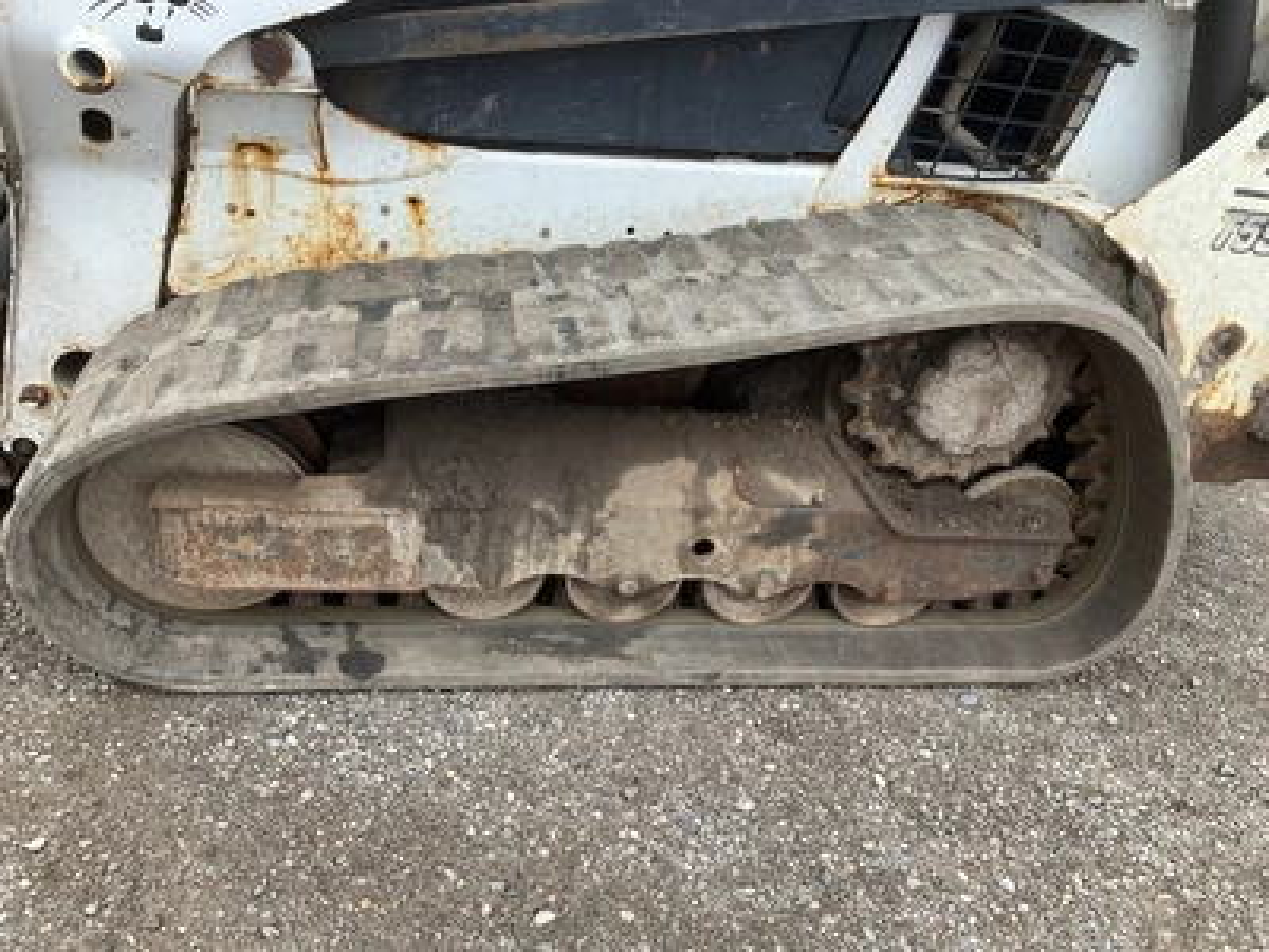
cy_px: 476
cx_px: 634
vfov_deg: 48.2
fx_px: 1063
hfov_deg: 61.7
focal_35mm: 29
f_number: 1.8
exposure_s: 1/122
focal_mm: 3
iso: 25
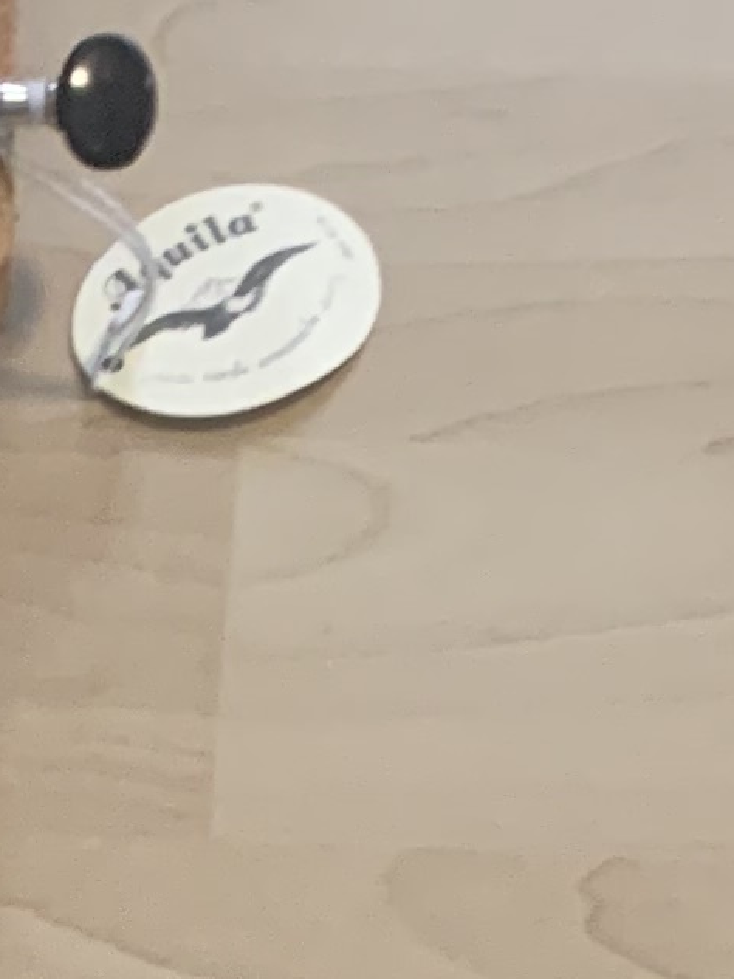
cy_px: 2330
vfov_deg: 10.3
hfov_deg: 8.8
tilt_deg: -71.4
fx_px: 4693
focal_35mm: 166
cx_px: -166
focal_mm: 4.25
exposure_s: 1/50
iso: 200
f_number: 1.8
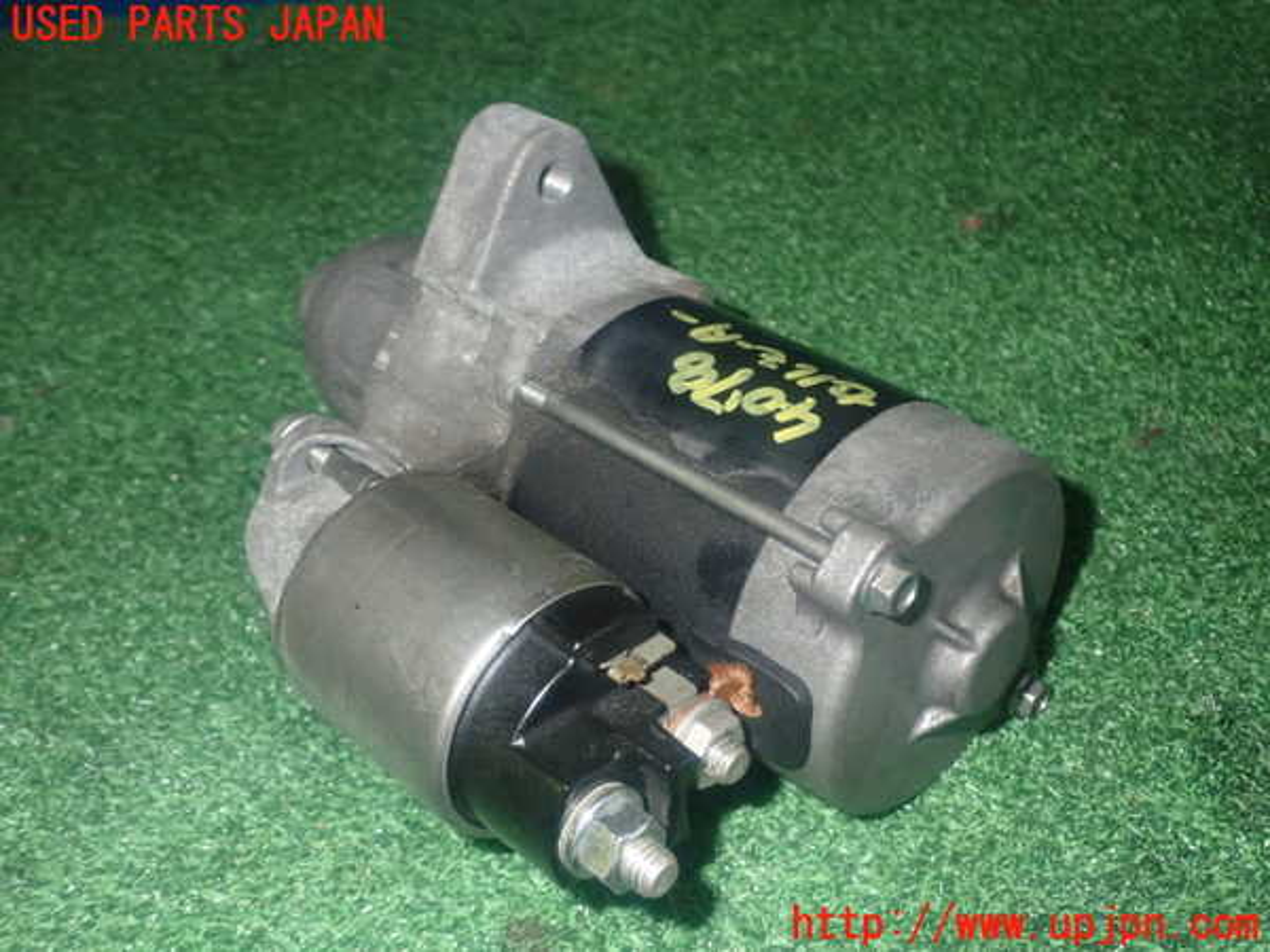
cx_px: 635
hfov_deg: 49.0
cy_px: 476
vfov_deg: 37.7
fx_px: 1394
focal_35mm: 38
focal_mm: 6.83
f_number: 8
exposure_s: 1/40
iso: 800
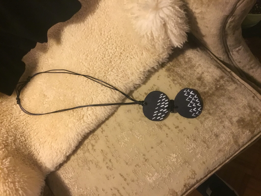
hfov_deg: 58.4
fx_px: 234
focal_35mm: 31
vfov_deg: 45.4
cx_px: 130
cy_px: 98
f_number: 2.4
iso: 200
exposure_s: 1/20
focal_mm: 3.3
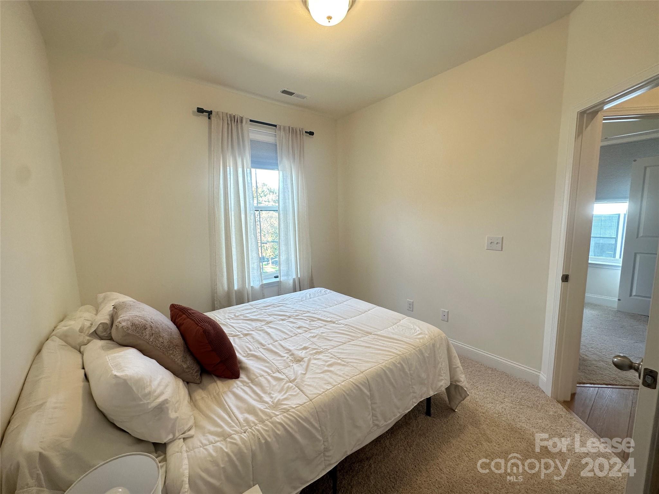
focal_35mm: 14
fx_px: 267
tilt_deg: -8.0
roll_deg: +1.0
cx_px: 330
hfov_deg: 102.1
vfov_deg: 85.7
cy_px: 247
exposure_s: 1/120
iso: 160
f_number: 2.2
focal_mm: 2.22
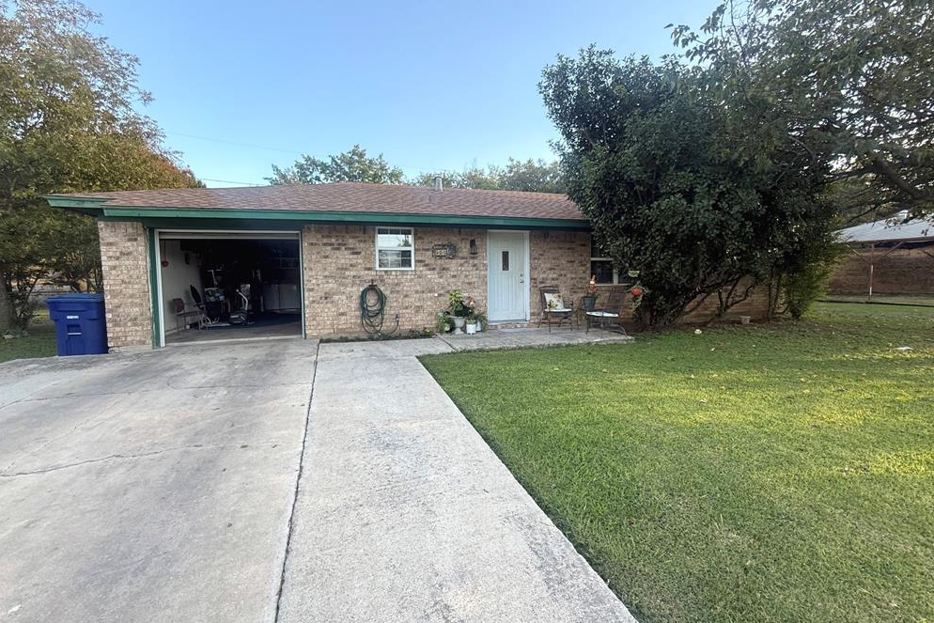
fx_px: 389
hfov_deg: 100.4
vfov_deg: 77.3
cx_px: 459
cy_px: 301
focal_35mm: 15
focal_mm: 2.22
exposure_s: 1/261
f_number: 2.2
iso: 64
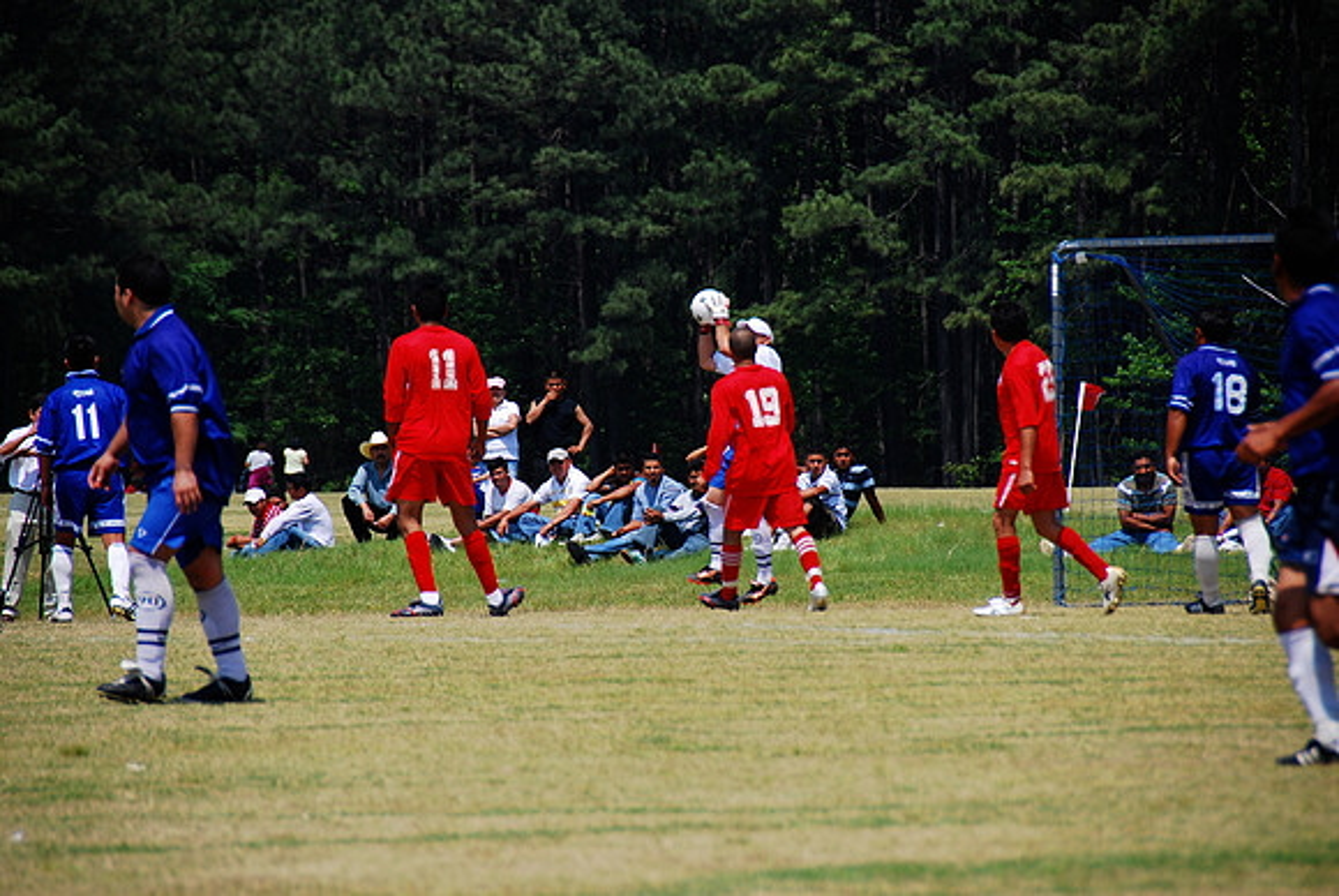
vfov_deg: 4.6
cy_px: 448
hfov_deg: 6.9
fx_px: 11169
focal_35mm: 300
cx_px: 670
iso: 100
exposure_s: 1/400
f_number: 5.6
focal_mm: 200
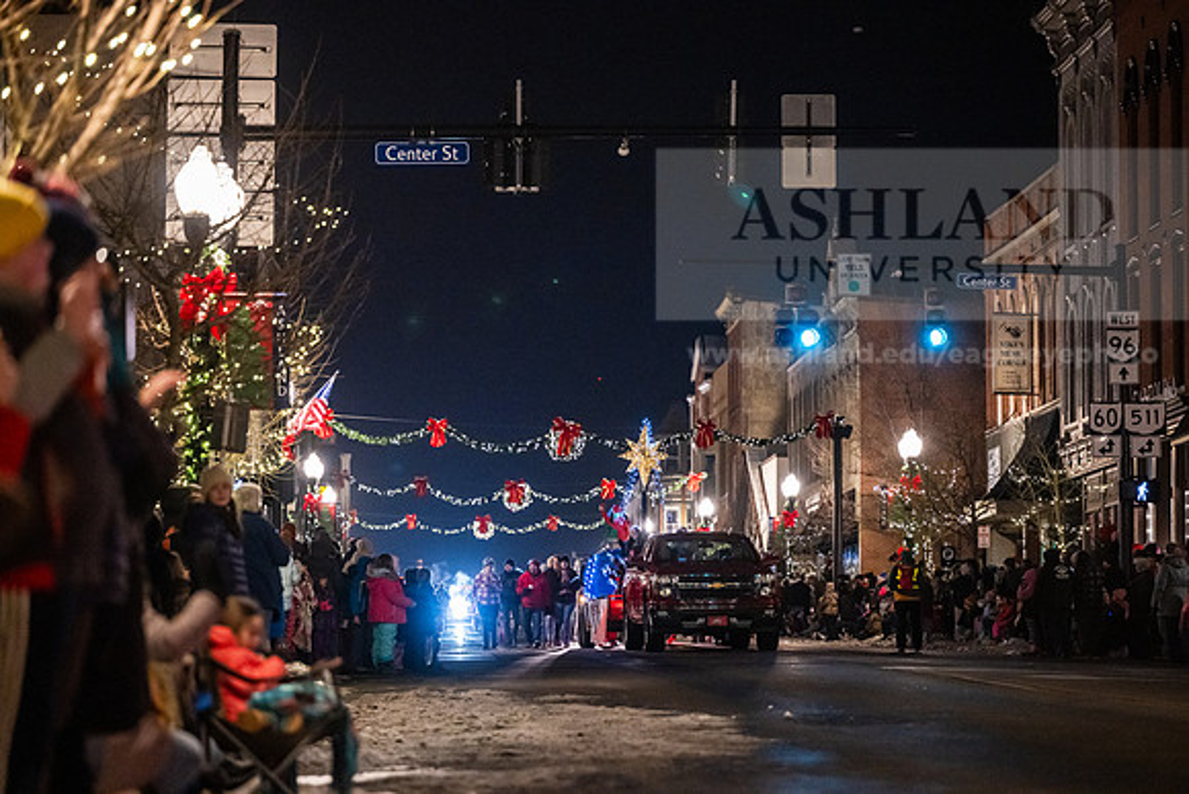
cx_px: 594
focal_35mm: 125
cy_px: 397
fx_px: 4129
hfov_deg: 16.4
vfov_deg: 11.0
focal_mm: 125
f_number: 2.8
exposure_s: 1/250
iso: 4000
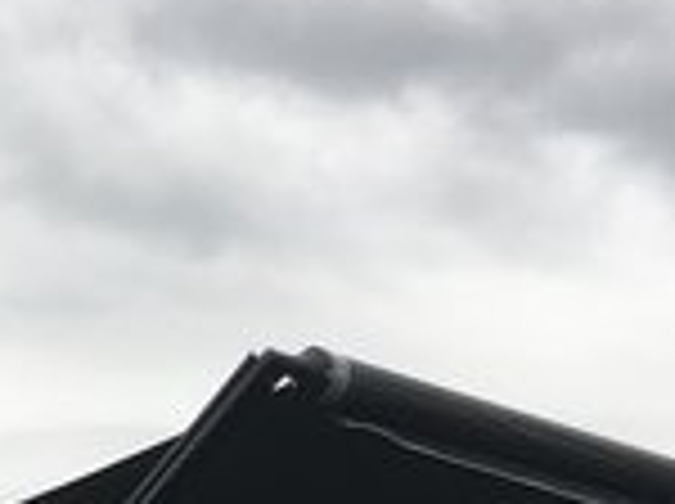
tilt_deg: +6.8
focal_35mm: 155
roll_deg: -0.4
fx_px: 3018
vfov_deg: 8.8
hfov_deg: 12.5
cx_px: -122
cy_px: 1138
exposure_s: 1/255
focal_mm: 4.15
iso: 25
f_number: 2.2
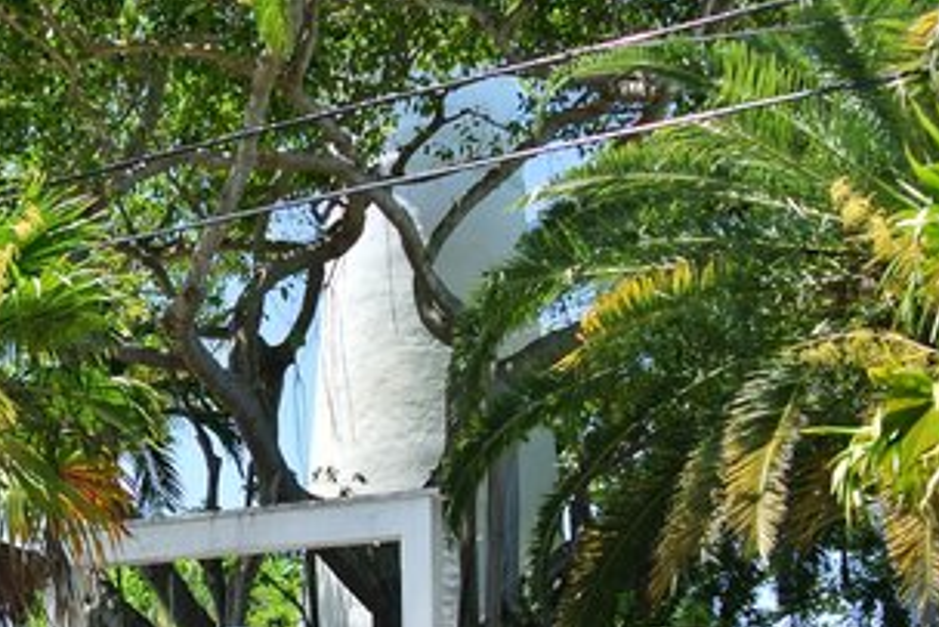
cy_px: 658
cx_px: 59
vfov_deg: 22.0
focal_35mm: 59
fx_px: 1540
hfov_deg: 31.9
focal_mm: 10.7
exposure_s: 1/320
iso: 100
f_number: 4
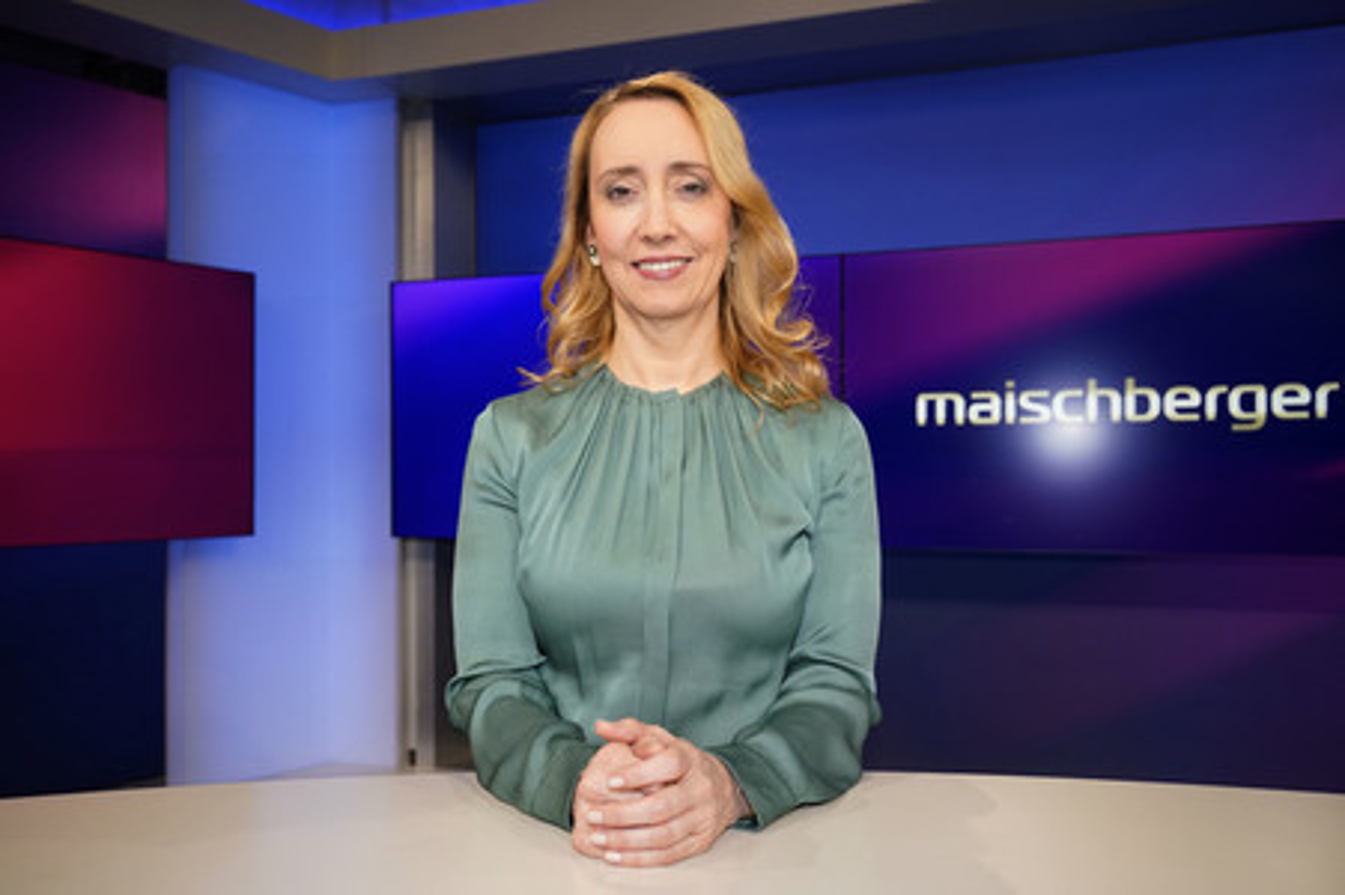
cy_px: 448
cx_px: 672
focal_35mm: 30
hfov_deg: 62.0
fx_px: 1120
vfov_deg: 43.5
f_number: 5
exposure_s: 1/125
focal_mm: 30
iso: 2000
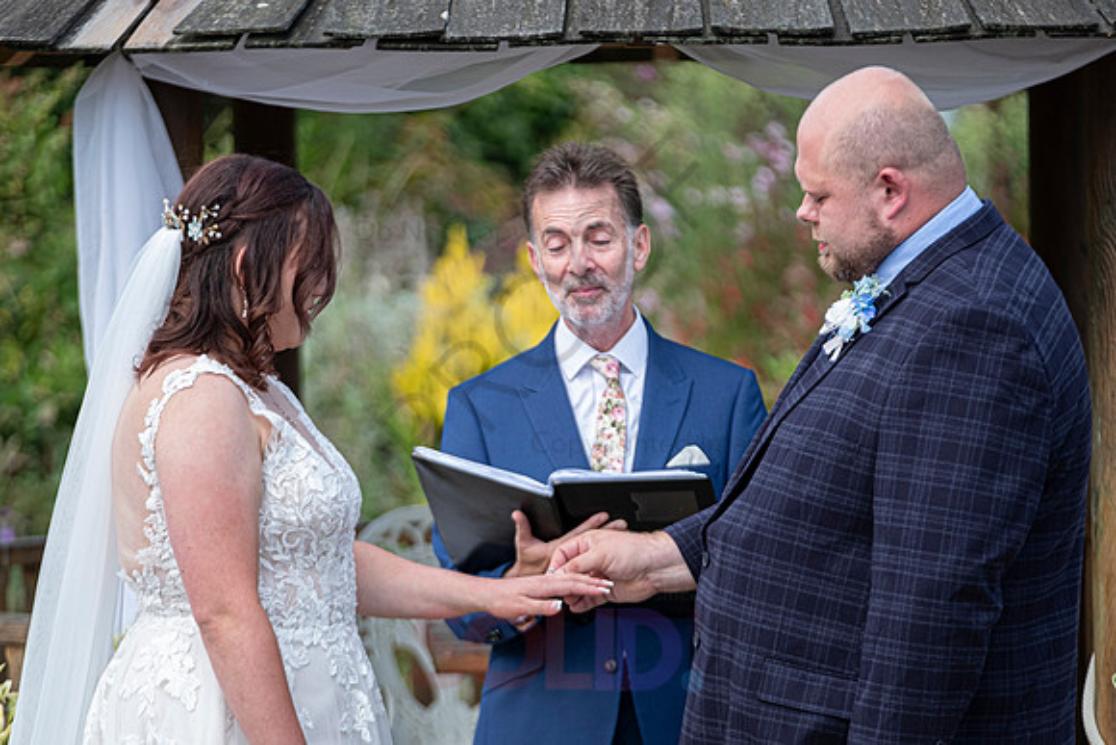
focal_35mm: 238
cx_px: 477
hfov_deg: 8.7
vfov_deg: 5.8
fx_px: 7367
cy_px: 416
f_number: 2.8
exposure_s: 1/1000
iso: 200
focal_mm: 134.4
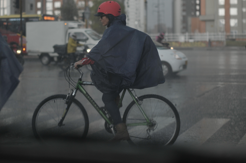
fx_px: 512
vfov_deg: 18.1
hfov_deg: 27.0
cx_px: 110
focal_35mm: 75
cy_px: 57
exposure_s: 1/500
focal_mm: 50
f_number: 1.8
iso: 500
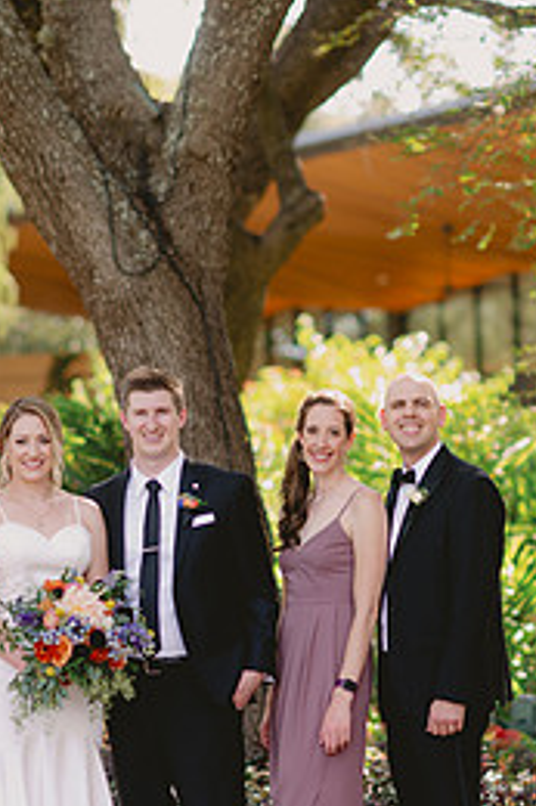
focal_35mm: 147
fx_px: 3287
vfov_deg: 13.9
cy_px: 536
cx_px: 101
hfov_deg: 9.3
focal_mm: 85
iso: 50
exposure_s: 1/320
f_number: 2
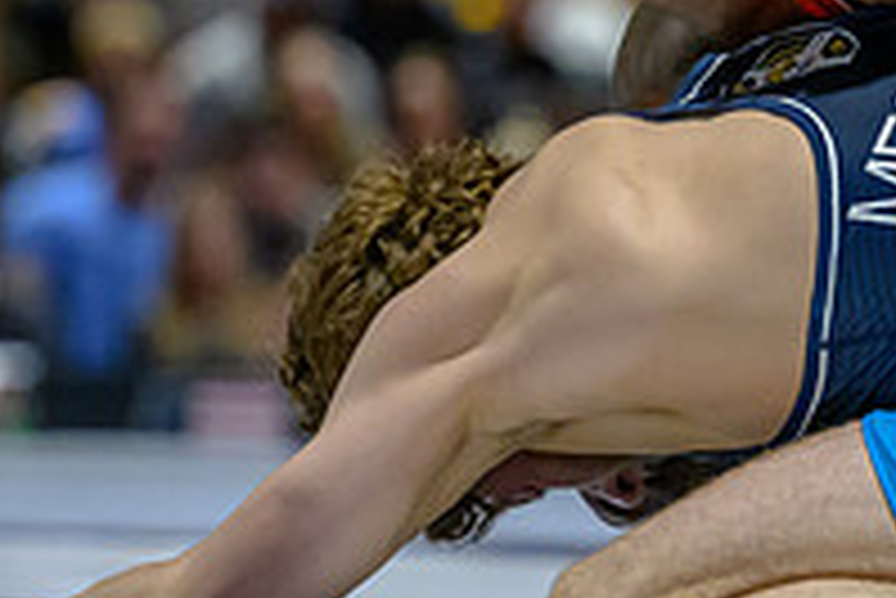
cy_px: 23
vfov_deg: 2.7
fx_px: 12603
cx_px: 1029
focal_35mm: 506
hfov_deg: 4.1
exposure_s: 1/640
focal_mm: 130
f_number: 2.8
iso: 6400
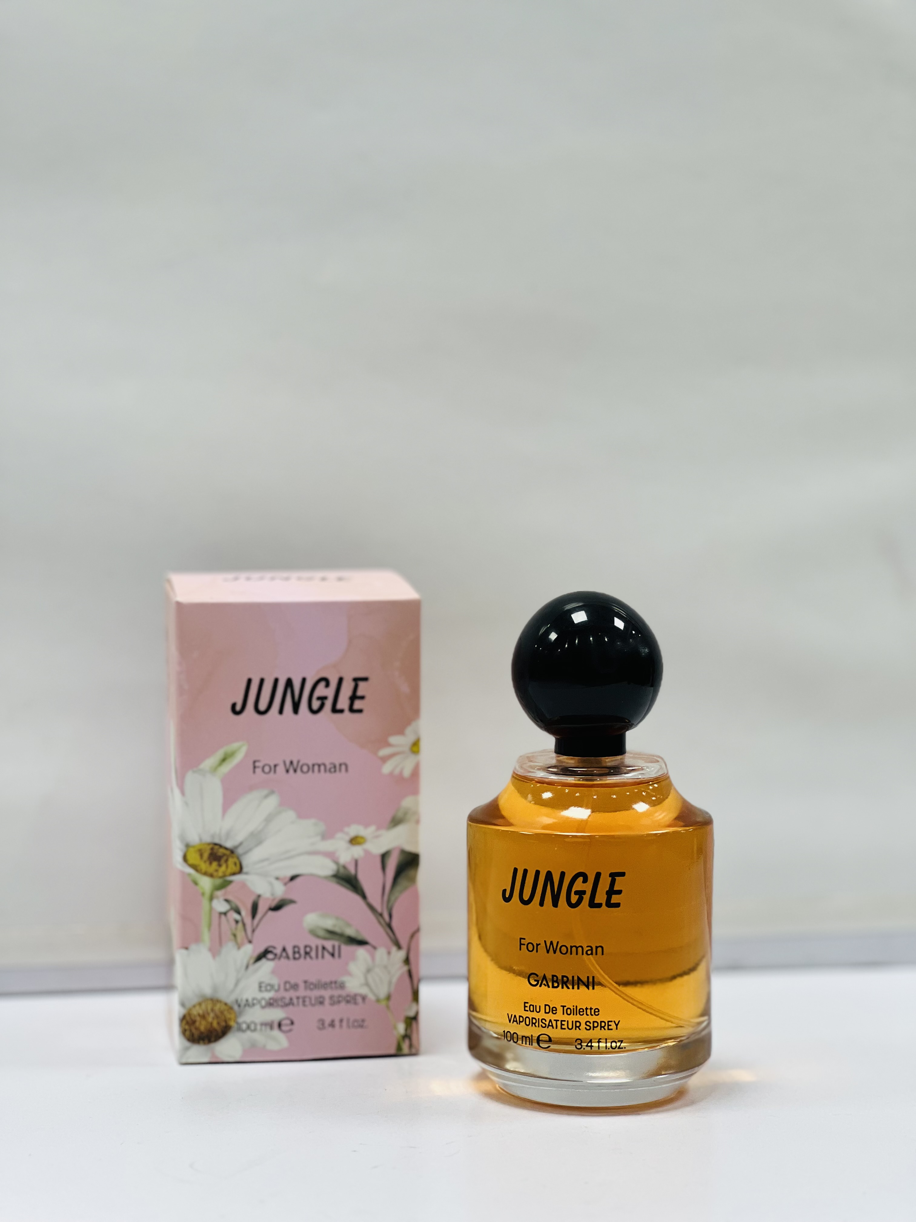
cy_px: 611
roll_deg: -0.6
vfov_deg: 25.3
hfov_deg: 19.1
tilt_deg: -4.7
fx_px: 2717
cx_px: 458
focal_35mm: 77
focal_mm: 9
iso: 100
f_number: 2.8
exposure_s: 1/100
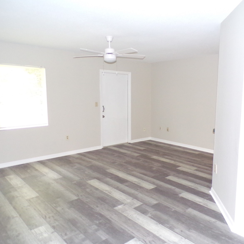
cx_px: 153
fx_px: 231
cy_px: 120
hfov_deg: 55.0
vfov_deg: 55.6
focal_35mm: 29
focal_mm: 4.3
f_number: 3
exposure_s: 1/60
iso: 500
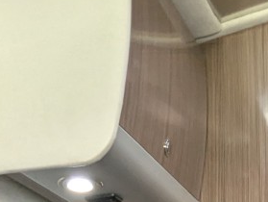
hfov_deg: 24.4
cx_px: 144
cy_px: 494
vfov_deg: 13.3
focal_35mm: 80
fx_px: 620
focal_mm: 2.35
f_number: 2.2
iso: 194
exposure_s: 1/54.5
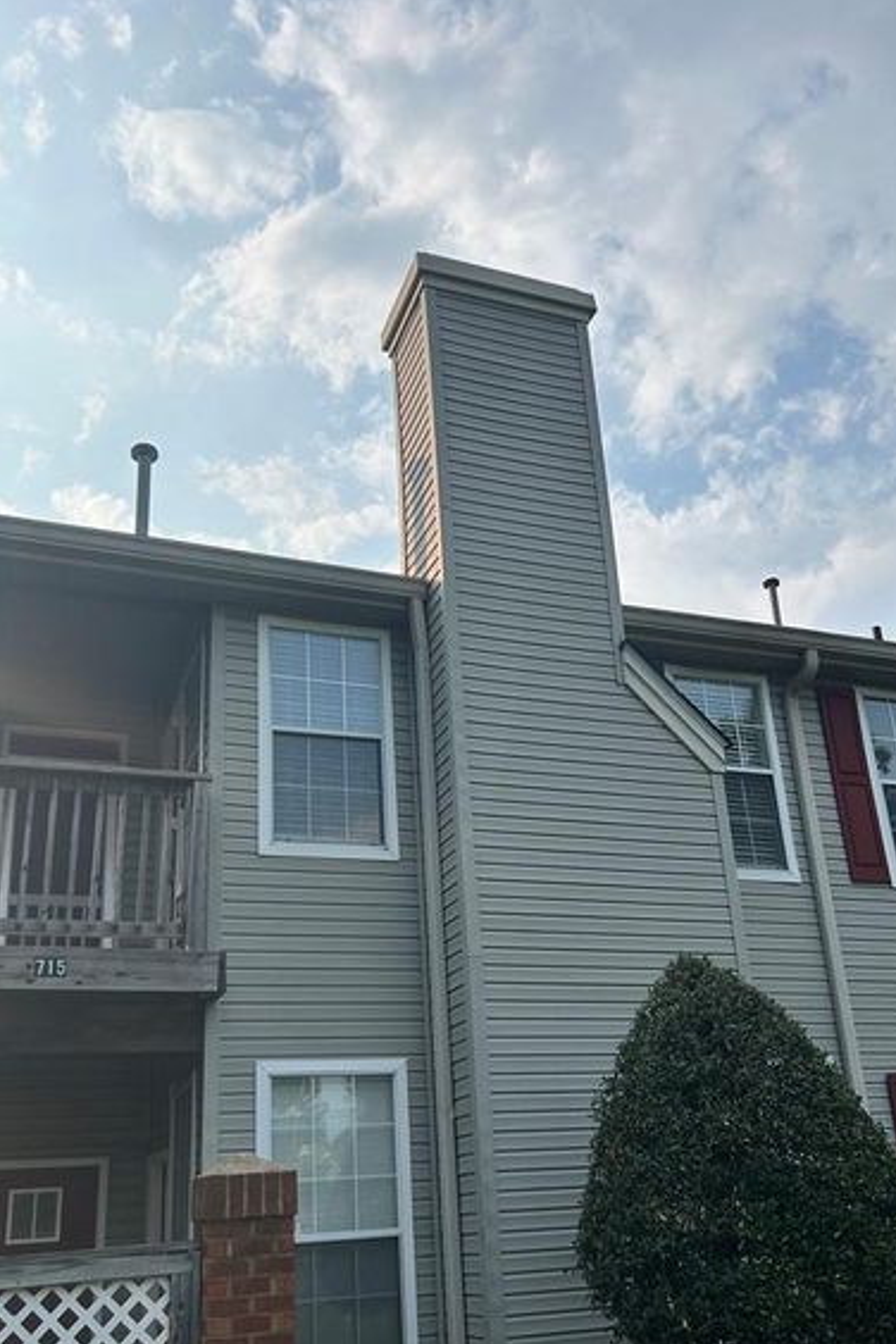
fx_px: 1195
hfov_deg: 41.1
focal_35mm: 32
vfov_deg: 58.6
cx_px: 441
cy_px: 749
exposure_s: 1/5319
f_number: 1.5
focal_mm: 5.7
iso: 50
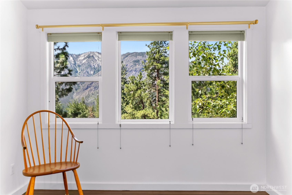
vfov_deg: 46.9
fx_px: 225
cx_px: 146
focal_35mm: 28
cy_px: 98
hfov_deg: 66.0
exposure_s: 1/125
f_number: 2.8
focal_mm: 27.7
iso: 400
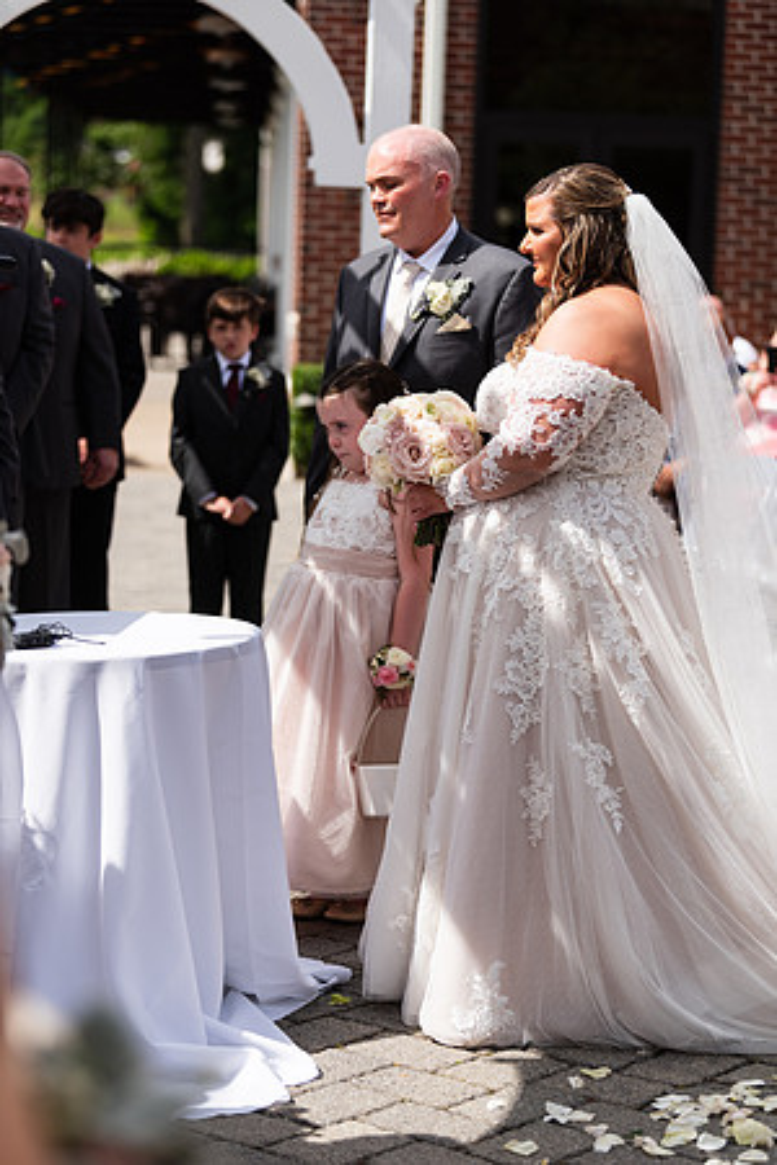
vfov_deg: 23.6
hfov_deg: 15.9
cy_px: 582
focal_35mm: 86
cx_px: 388
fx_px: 2784
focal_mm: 86
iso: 64
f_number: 2.8
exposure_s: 1/2000
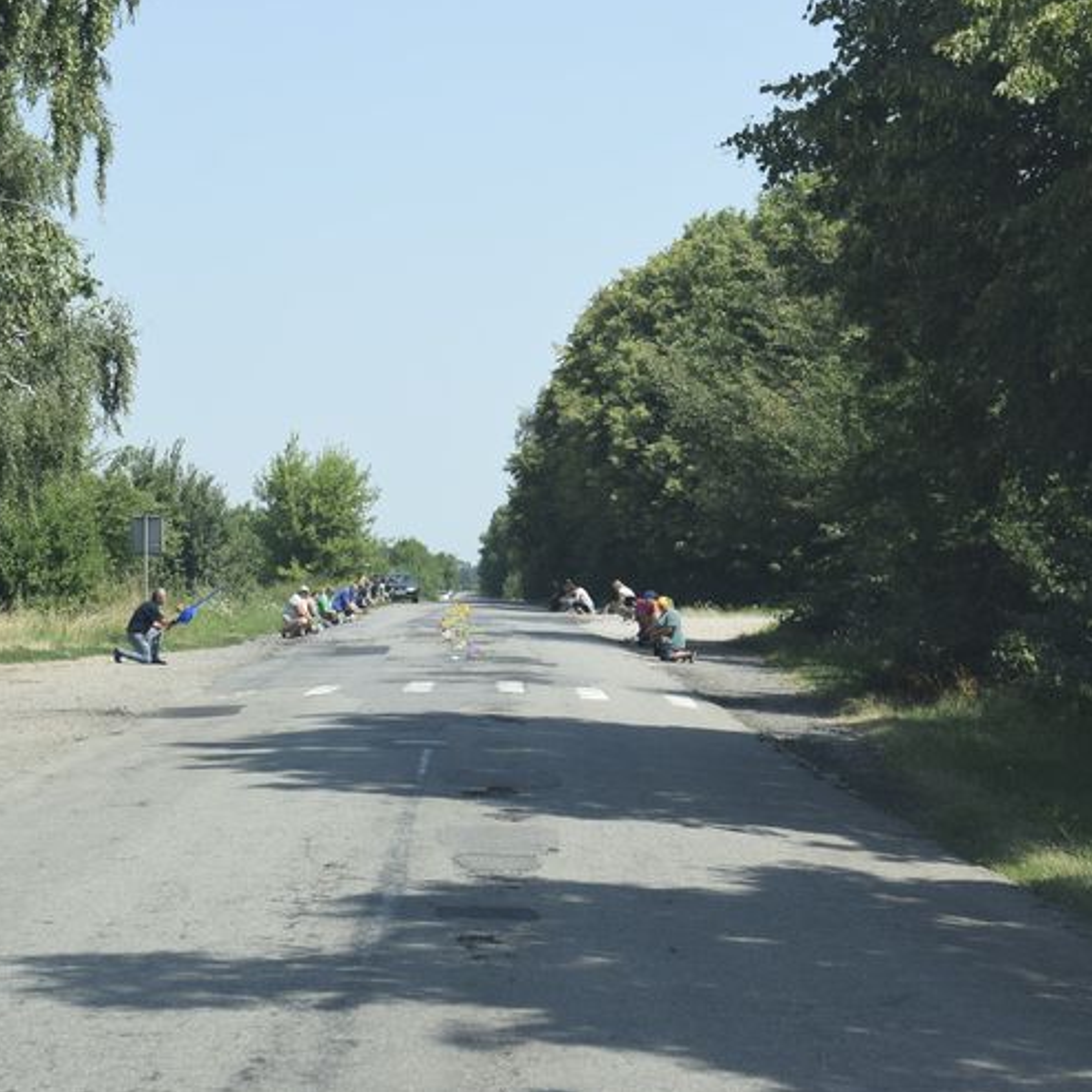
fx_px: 3176
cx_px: 405
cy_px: 545
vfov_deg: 19.5
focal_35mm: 89
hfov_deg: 19.5
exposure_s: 1/320
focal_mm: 46
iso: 200
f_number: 9
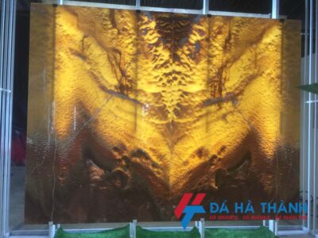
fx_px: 266
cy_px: 119
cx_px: 159
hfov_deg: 61.7
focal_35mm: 29
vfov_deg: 48.2
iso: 32
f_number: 2.2
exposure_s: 1/33
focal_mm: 4.15
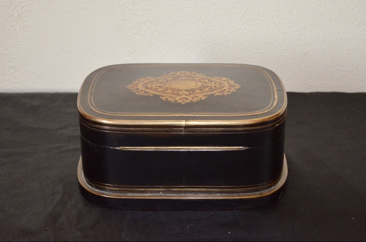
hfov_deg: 24.7
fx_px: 837
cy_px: 121
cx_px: 183
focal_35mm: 82
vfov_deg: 16.5
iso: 3200
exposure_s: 1/60
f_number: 5.6
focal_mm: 55
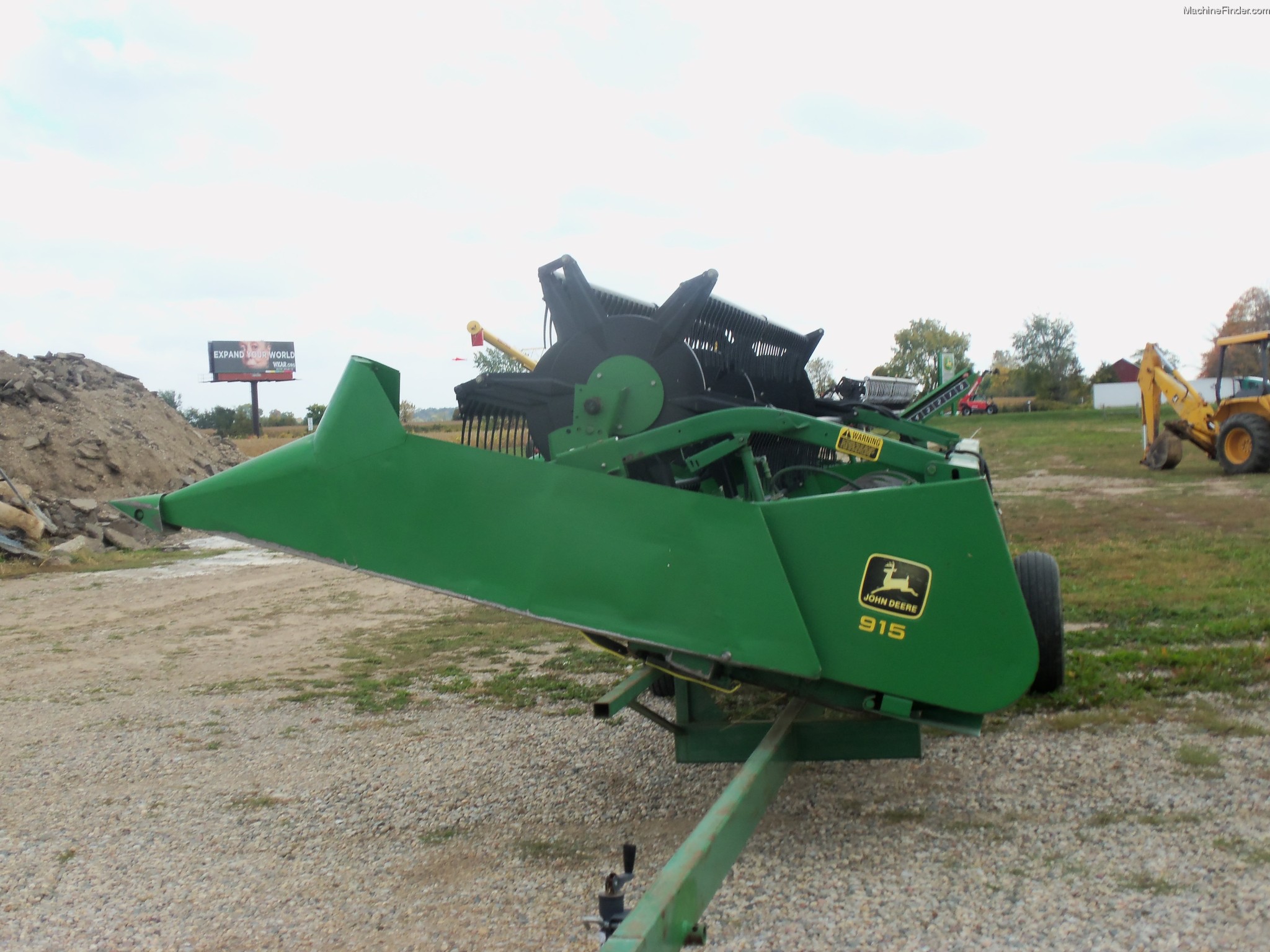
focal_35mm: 48
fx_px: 1761
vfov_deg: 30.3
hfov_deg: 39.7
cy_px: 476
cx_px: 635
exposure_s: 1/200
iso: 80
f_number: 3.9
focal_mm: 8.7
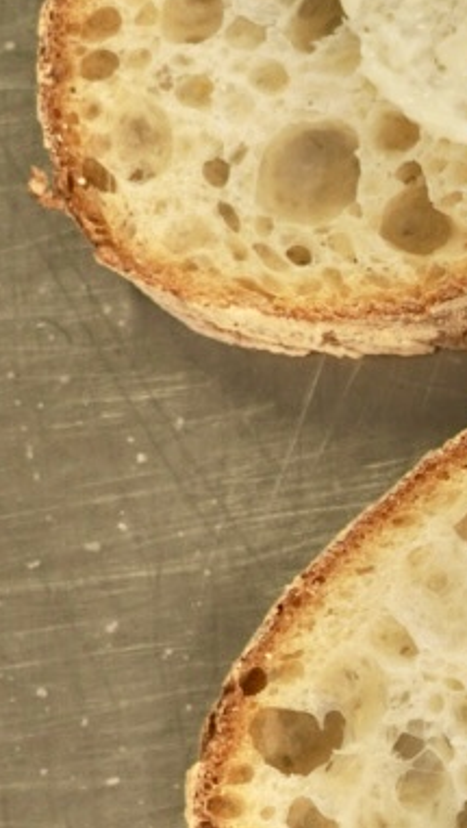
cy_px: 998
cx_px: 1046
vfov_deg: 9.6
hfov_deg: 5.3
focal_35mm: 222
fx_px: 4875
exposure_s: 1/100
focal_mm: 50
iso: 400
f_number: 4
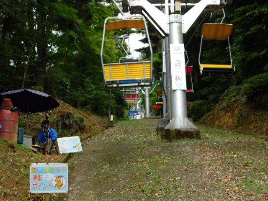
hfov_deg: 32.7
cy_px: 100
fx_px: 457
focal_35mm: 59
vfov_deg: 24.8
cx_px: 134
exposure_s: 1/160
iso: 125
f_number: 4
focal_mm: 10.4
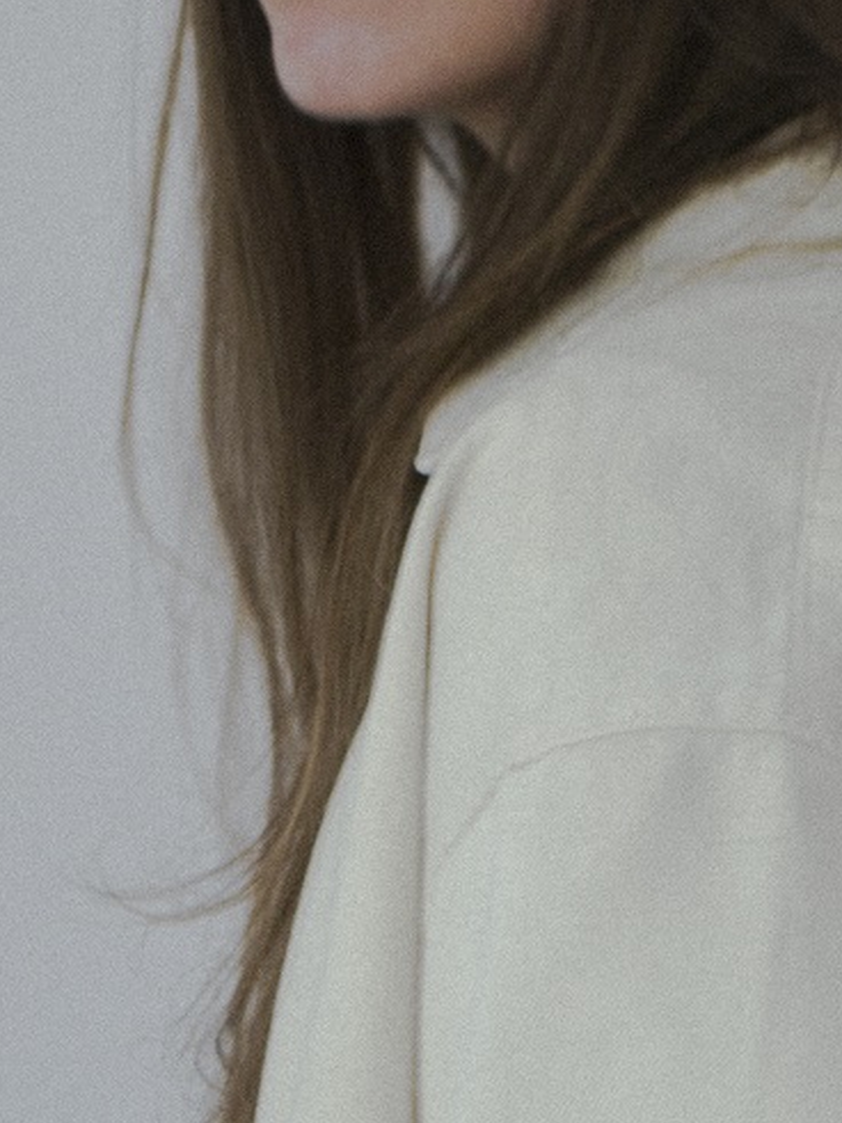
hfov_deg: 5.0
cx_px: 674
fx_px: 9663
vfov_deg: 6.7
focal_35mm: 298
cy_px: 565
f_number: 5.6
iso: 160
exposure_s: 1/80
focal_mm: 55
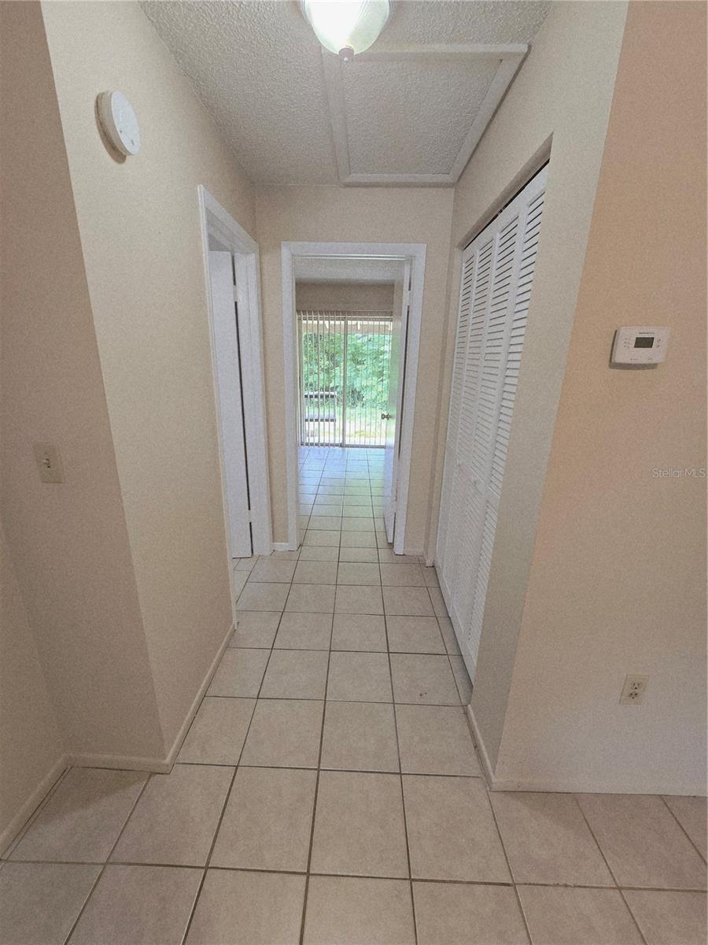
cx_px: 354
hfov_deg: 89.9
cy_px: 472
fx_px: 355
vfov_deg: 106.2
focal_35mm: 13
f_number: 2.2
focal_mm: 2.2
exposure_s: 1/60
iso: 100
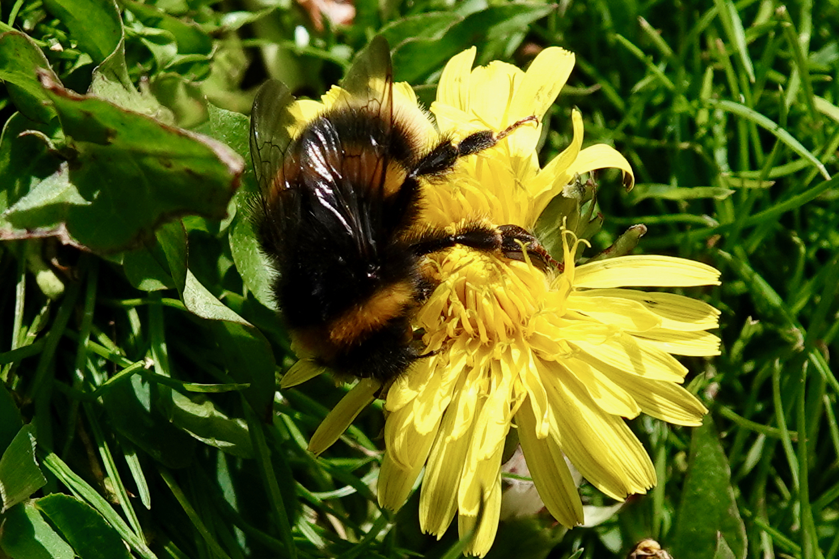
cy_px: 280
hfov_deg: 61.9
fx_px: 699
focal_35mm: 30
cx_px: 420
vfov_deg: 43.6
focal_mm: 11.03
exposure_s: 1/1000
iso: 100
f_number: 4
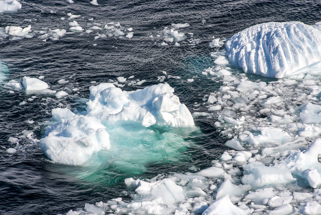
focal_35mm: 168
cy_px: 108
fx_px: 1500
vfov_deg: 8.2
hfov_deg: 12.2
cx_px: 160
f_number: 9
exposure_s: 1/320
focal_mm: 112
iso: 100
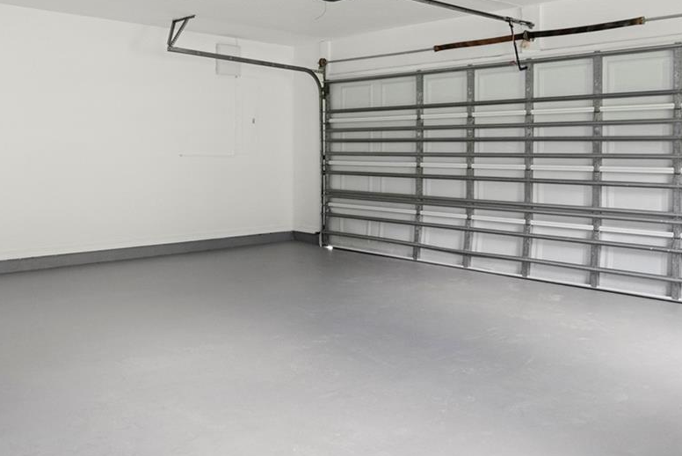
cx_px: 249
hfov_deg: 55.0
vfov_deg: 38.1
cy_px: 127
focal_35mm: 34
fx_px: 645
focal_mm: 16.5
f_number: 9
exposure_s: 1/6
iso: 2000
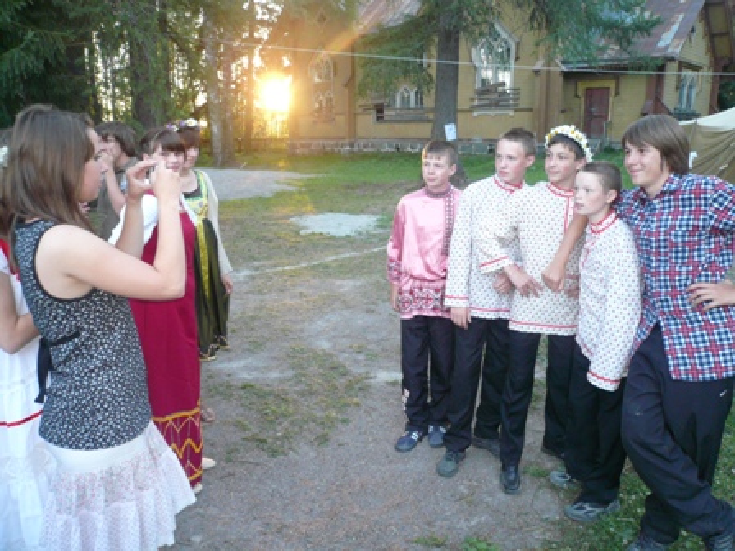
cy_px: 276
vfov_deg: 49.7
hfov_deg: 63.4
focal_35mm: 28
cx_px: 368
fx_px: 595
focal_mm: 4.6
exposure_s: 1/30
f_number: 2.8
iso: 160
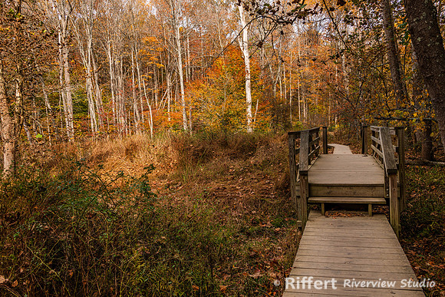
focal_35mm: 29
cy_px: 148
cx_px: 222
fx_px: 364
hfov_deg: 62.9
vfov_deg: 44.4
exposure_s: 1/200
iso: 180
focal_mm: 28
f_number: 8
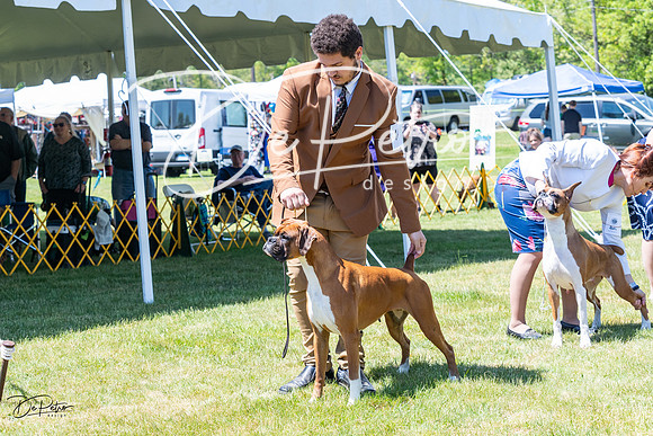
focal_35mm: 70
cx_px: 326
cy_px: 218
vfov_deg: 19.5
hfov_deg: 28.8
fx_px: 1270
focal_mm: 70
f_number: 6.3
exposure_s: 1/640
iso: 500
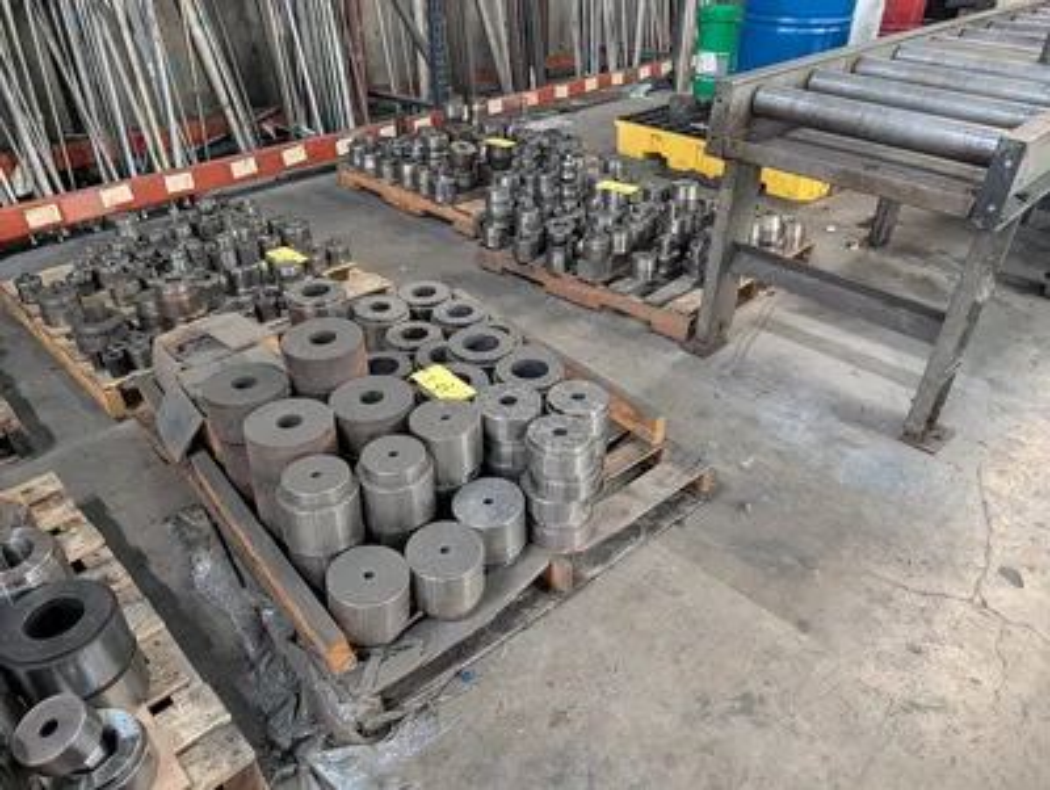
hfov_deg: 71.5
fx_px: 729
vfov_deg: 56.9
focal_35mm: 24
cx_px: 525
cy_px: 395
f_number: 1.68
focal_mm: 6.9
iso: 1127
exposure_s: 1/60
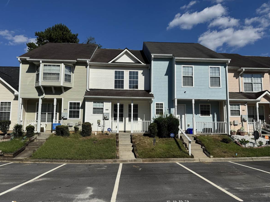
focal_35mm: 26
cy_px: 102
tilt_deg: +5.9
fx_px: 203
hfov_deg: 67.3
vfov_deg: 53.0
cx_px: 133
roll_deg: -0.5
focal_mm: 6.76
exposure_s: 1/12346
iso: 80
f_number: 1.78
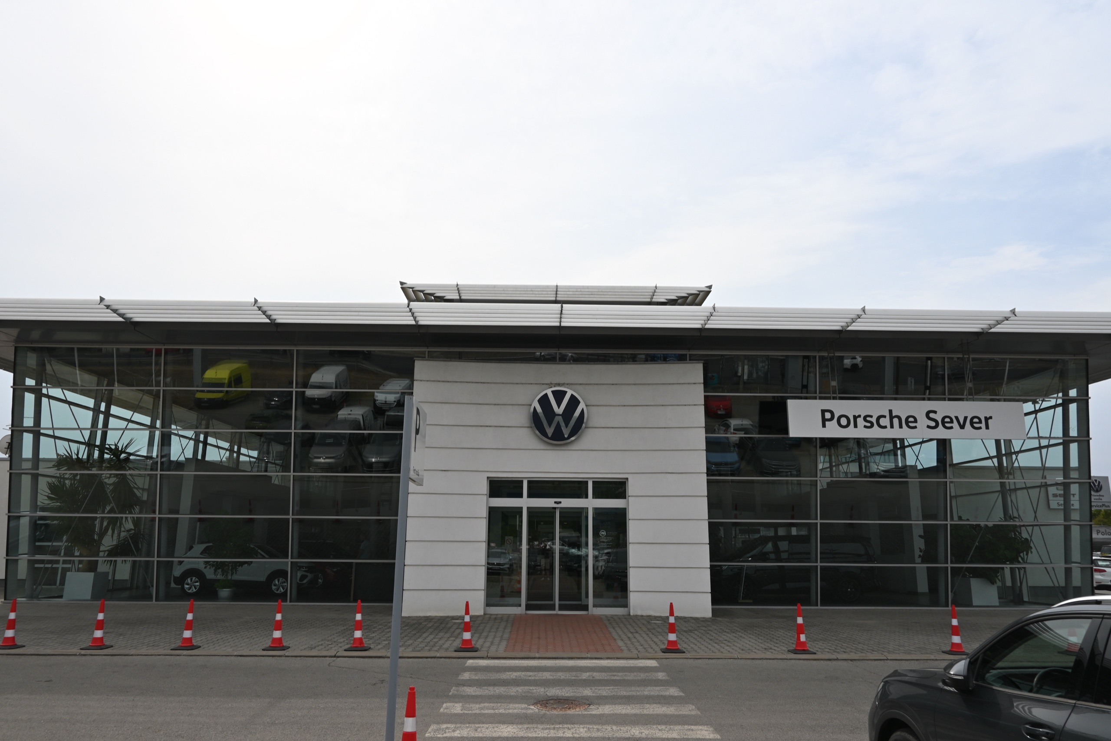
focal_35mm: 24
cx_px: 556
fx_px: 741
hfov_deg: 73.8
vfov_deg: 53.1
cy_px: 370
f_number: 8
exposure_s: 1/400
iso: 100
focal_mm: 16
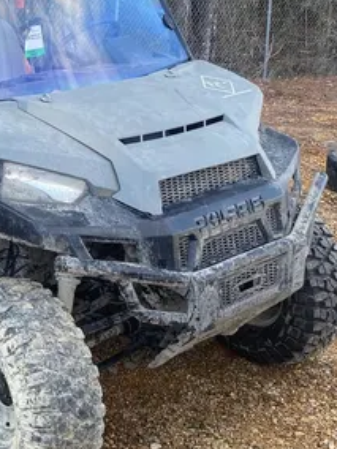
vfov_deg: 28.9
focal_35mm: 67
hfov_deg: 20.4
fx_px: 870
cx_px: -74
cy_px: 170
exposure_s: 1/203
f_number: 1.8
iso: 32
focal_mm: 4.25
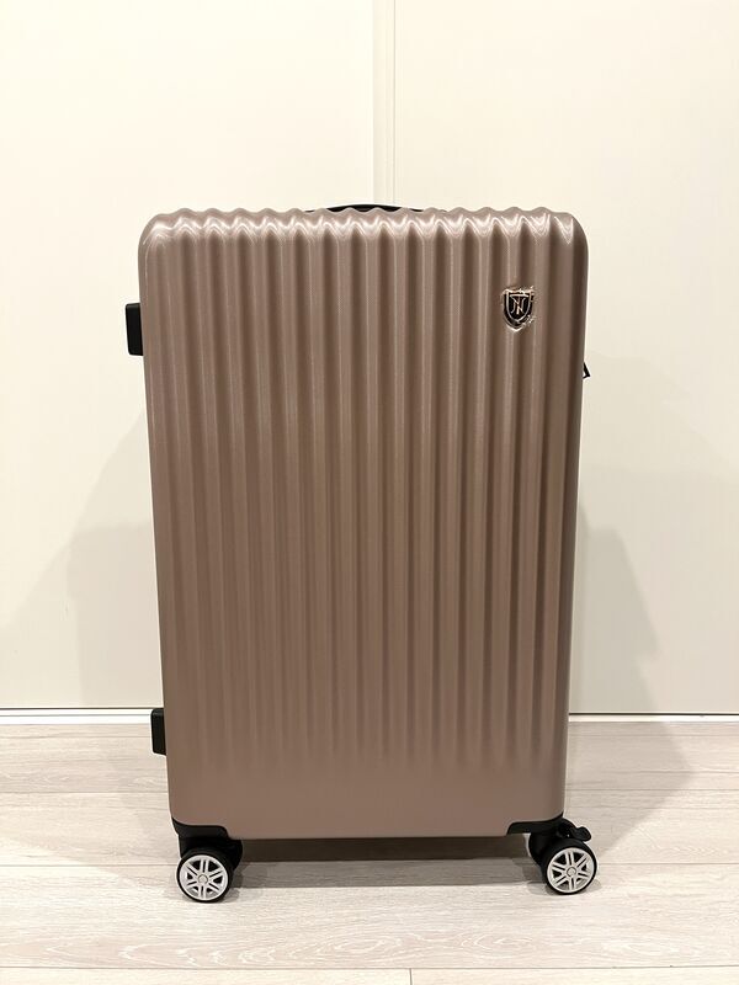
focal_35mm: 26
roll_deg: +0.1
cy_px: 492
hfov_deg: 53.1
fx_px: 740
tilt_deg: -8.6
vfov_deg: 67.3
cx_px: 370
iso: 250
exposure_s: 1/60
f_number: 1.5
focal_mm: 5.7
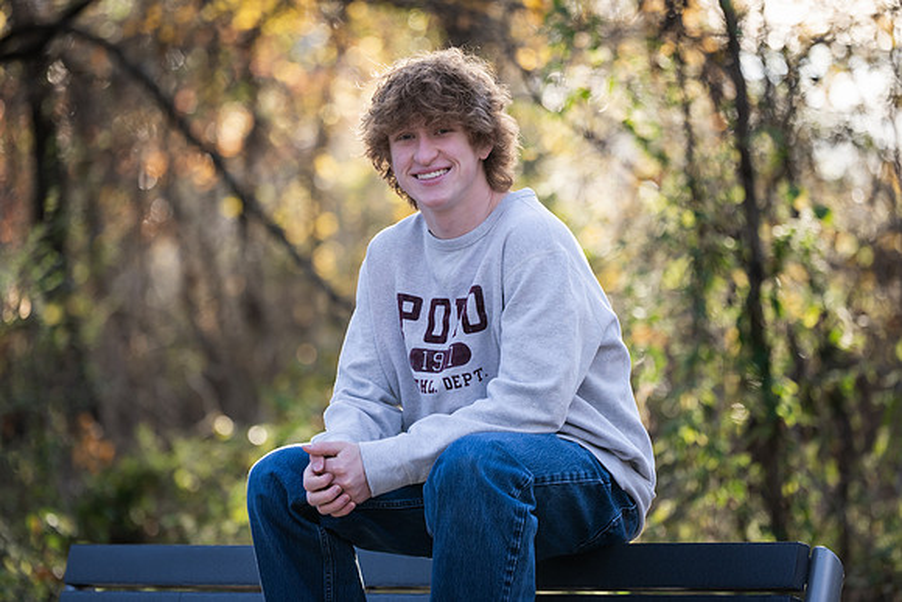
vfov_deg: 8.1
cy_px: 301
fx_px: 4246
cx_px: 451
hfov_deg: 12.1
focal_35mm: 169
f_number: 2.8
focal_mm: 145
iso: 250
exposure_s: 1/320
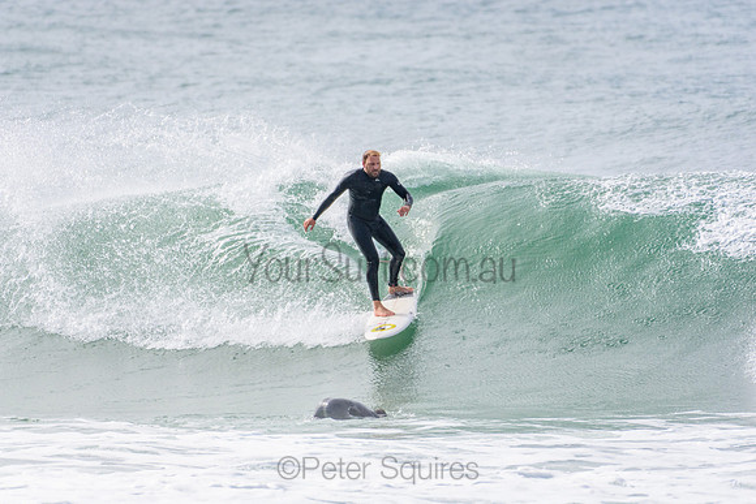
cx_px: 378
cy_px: 252
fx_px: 15753
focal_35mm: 750
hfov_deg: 2.7
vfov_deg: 1.8
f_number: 5.6
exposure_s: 1/2000
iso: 320
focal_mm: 500
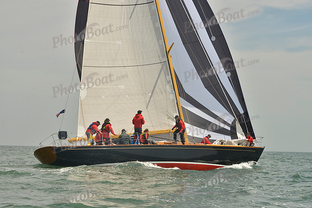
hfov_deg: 28.8
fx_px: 607
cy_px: 104
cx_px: 156
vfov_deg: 19.5
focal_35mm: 70
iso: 560
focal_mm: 70
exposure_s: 1/1600
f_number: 11
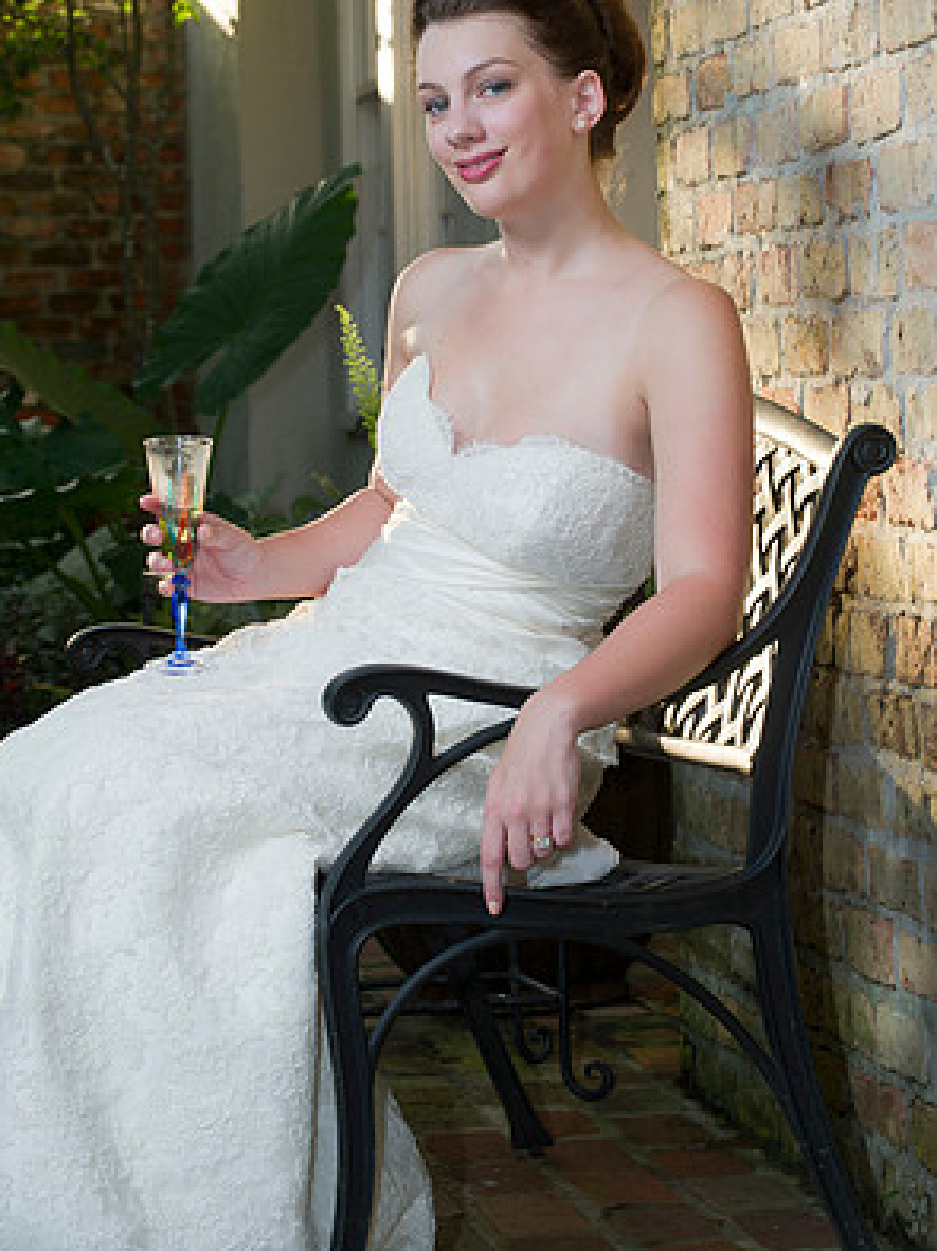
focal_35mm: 112
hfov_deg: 13.2
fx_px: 4047
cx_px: 465
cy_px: 540
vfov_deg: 17.6
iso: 400
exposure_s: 1/60
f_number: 8
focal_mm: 102
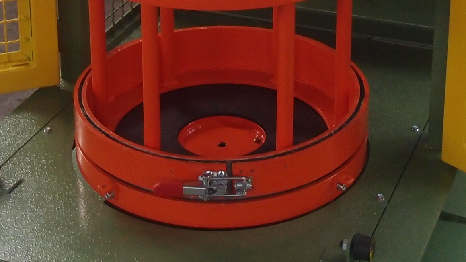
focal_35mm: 96
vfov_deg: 11.9
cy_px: -164
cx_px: 301
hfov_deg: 22.2
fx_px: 1186
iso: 200
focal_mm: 6
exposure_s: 1/60
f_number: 1.8
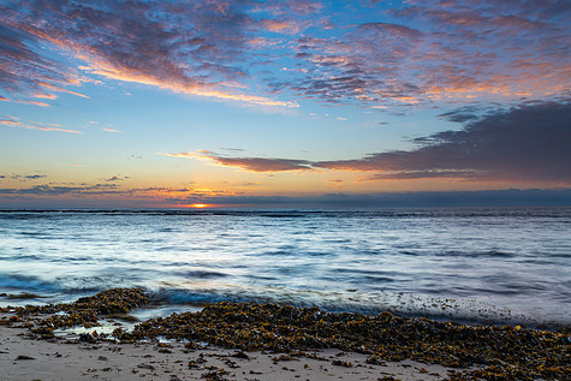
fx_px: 476
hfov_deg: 61.4
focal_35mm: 30
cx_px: 227
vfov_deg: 43.6
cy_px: 212
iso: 31
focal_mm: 24
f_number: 11
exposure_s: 1/1.25
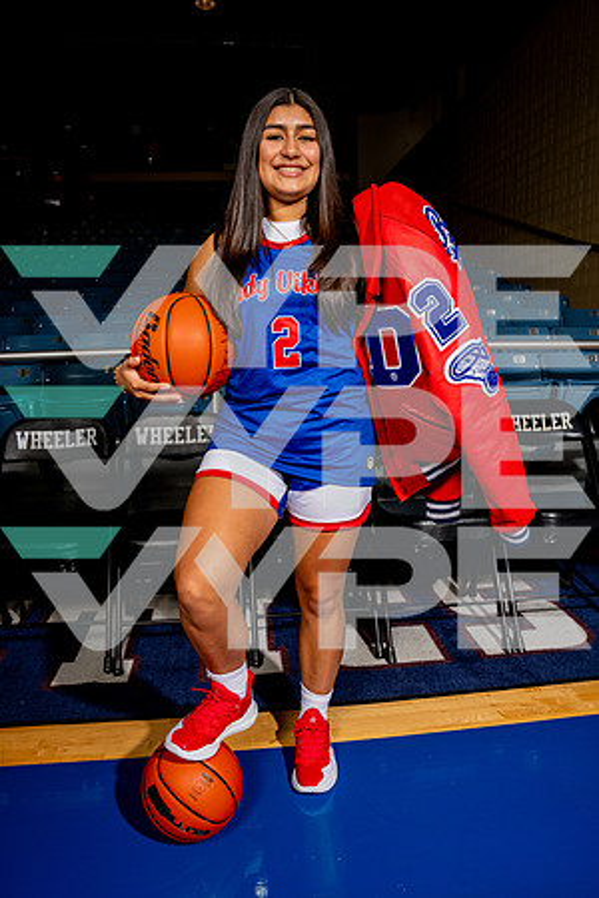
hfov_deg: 53.1
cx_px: 300
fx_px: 599
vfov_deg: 73.7
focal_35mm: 24
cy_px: 449
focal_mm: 24
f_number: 7.1
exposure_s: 1/125
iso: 250
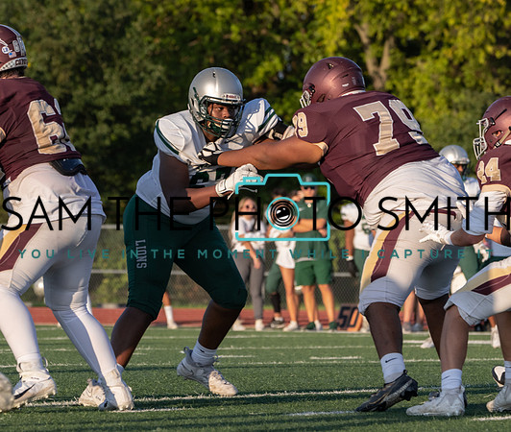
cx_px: 227
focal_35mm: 345
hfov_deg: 5.5
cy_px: 255
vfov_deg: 4.6
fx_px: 5332
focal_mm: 218
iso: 640
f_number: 7.1
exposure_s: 1/1250
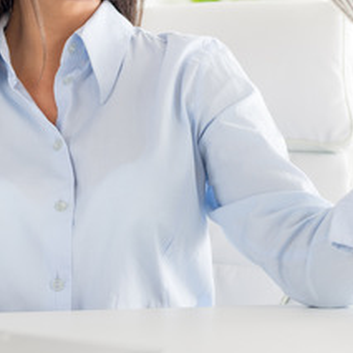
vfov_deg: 15.9
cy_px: 77
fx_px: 1258
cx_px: 148
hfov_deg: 16.0
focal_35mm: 109
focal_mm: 50
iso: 100
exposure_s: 1/125
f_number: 3.2
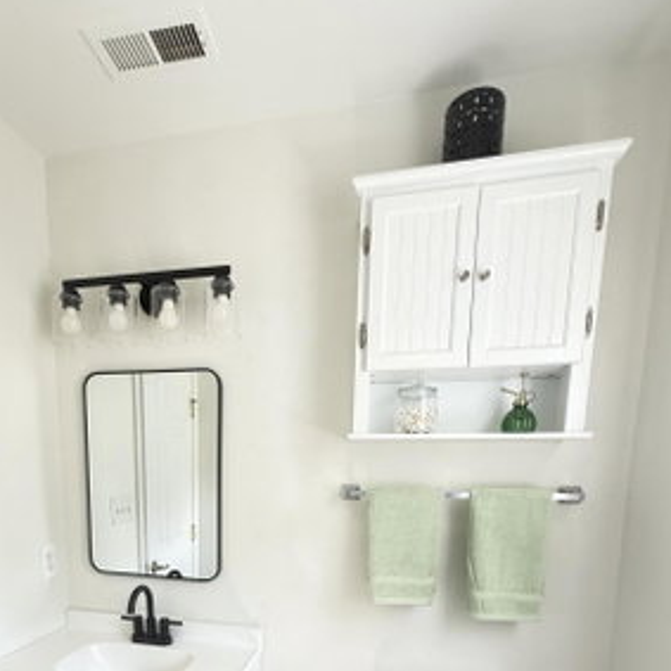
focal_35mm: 21
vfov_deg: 65.5
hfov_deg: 71.4
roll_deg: -1.2
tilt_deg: -7.9
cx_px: 270
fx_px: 461
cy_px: 538
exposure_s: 1/99
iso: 250
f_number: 2.2
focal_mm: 2.22
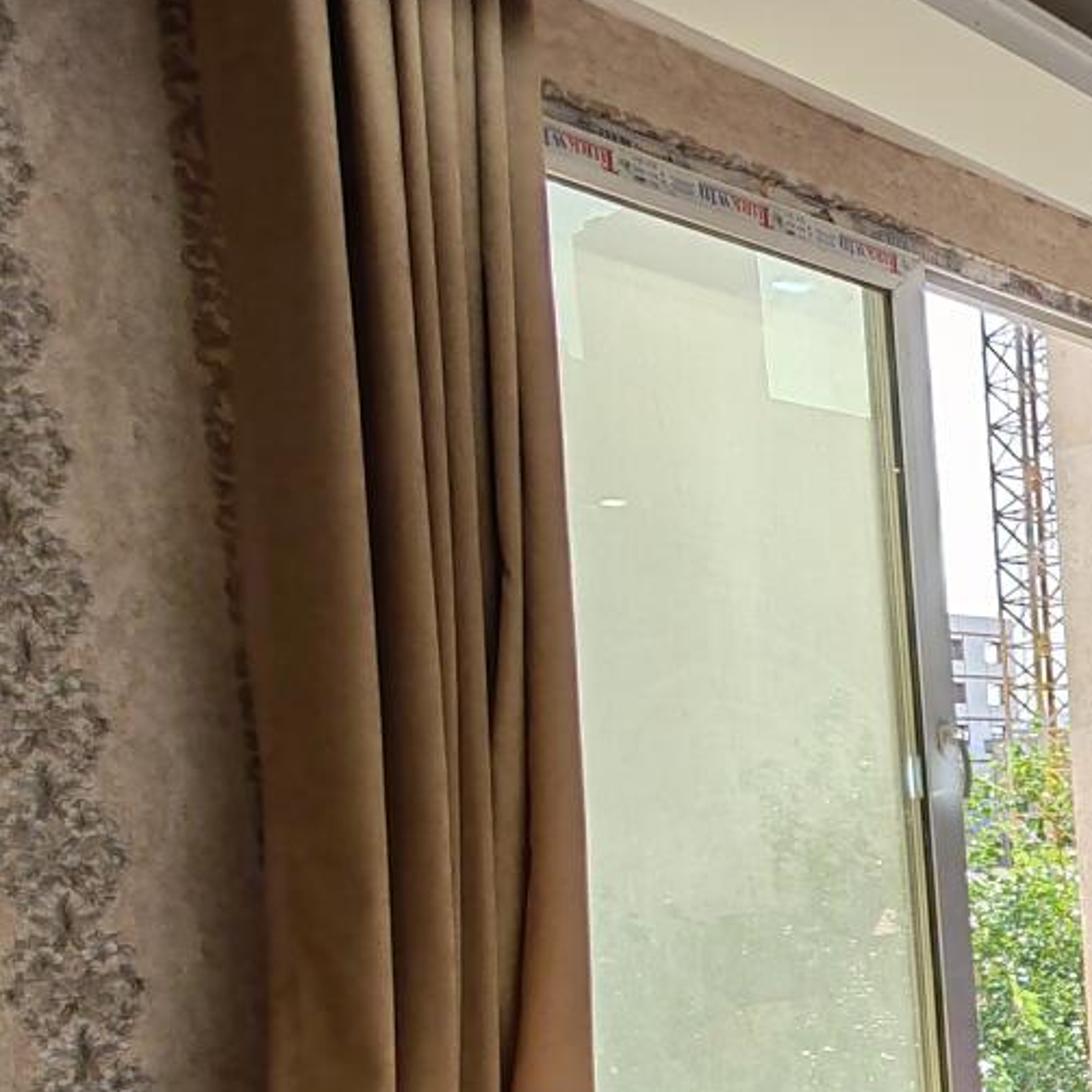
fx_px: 1606
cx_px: 1489
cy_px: 994
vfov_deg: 35.2
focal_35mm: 45
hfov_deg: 28.9
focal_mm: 1.96
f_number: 2.2
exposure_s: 1/140
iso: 50
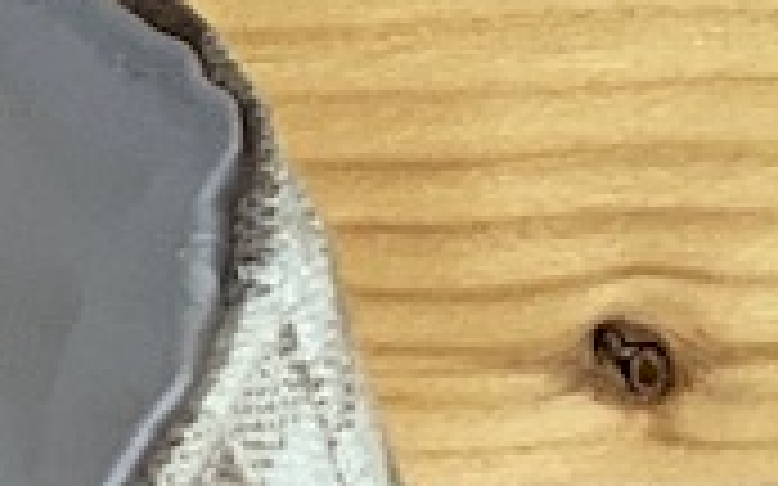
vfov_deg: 5.7
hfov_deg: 8.4
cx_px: -1115
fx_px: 4833
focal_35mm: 228
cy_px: -99
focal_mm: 3
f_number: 1.8
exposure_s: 1/100
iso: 25
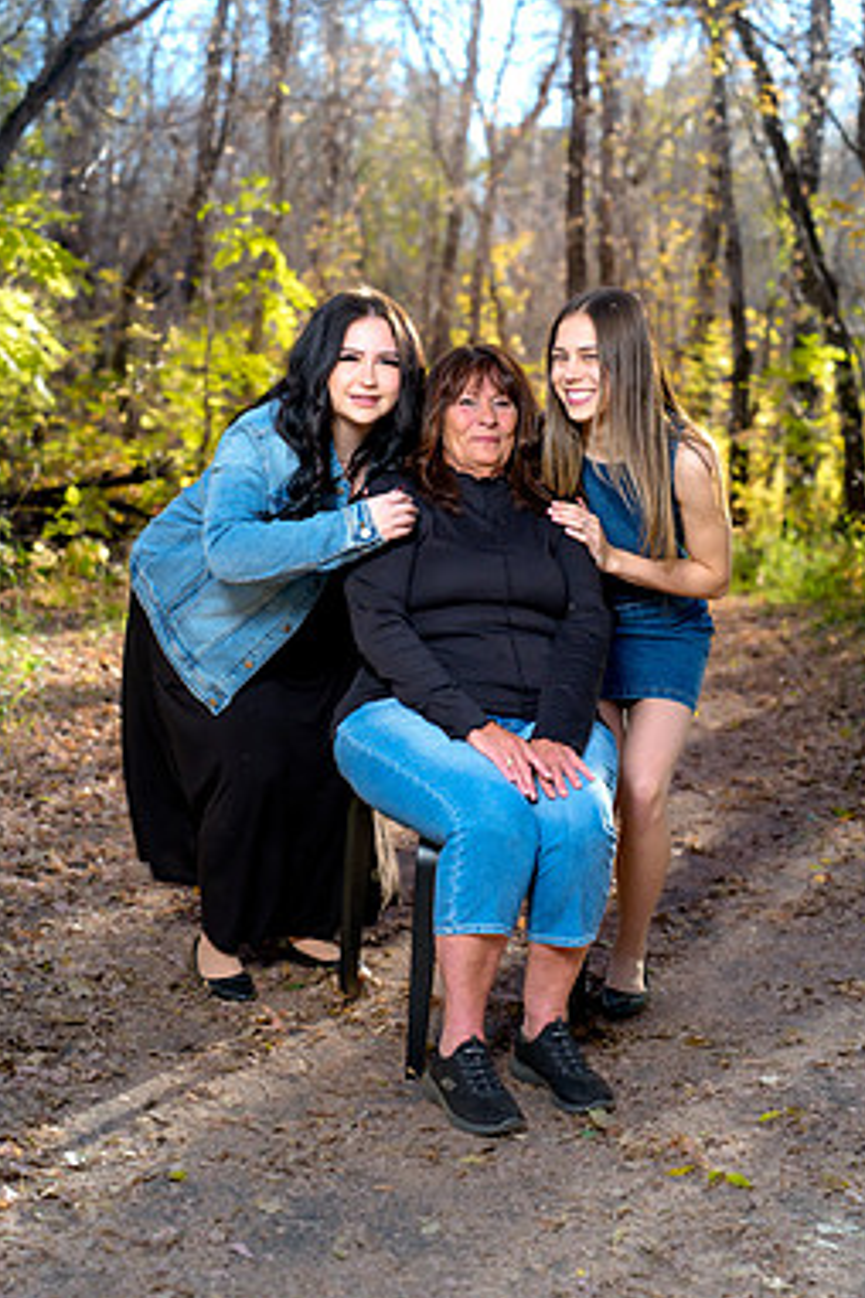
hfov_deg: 23.0
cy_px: 617
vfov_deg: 33.9
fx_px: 2126
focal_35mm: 59
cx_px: 446
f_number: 3.2
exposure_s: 1/160
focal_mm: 50
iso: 640
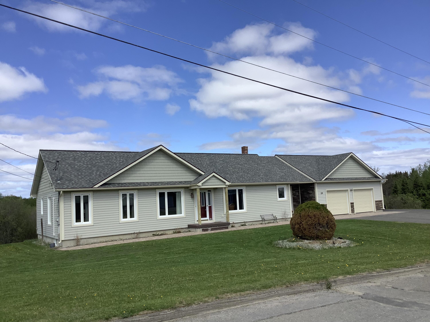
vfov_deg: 45.4
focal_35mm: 31
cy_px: 161
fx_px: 385
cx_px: 215
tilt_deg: +4.5
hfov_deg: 58.4
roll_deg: +2.3
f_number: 2.4
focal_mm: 3.3
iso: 25
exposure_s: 1/1733
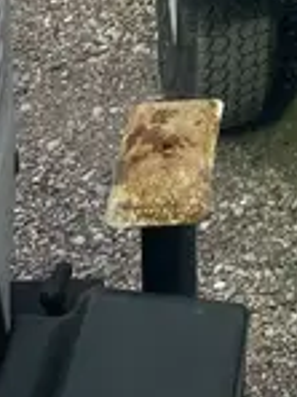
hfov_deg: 10.9
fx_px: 1476
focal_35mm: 129
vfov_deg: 12.3
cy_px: -538
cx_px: 484
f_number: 1.6
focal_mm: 4.2
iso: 32
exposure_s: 1/720
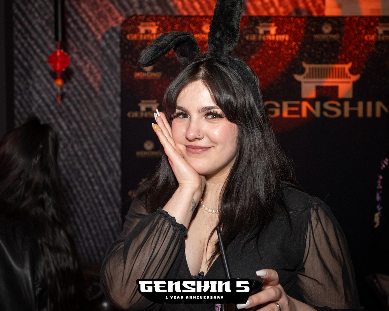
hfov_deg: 33.8
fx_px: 639
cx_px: 191
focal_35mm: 56
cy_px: 156
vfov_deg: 27.4
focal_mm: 28
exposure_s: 1/125
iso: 1250
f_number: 3.5
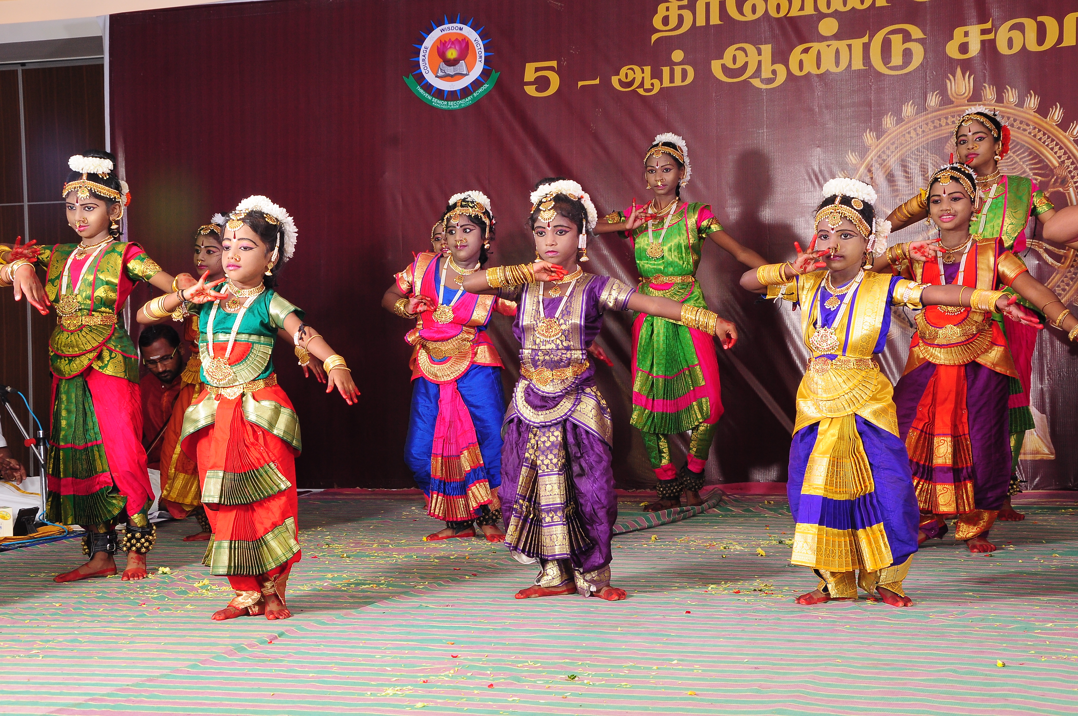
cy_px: 358
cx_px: 539
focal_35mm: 57
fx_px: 1705
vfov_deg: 23.7
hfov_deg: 35.1
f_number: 11
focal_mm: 38
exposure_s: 1/125
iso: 400
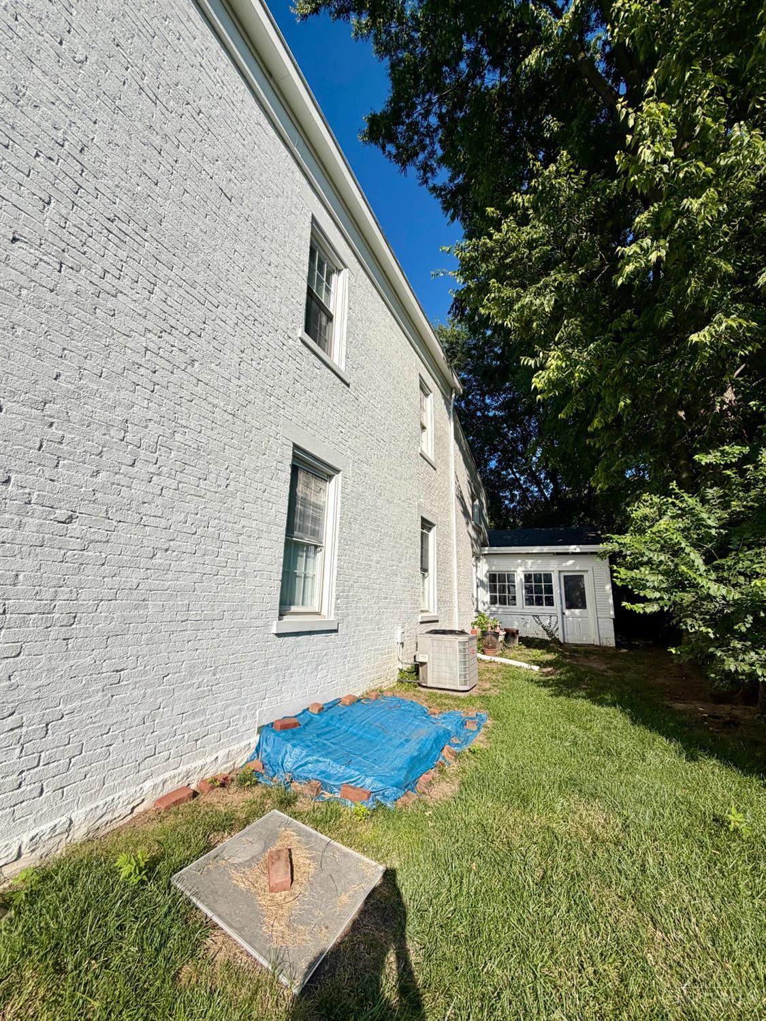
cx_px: 383
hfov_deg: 85.7
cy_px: 510
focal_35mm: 14
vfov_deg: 102.0
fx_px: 413
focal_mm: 2.22
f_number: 2.2
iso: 20
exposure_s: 1/1259
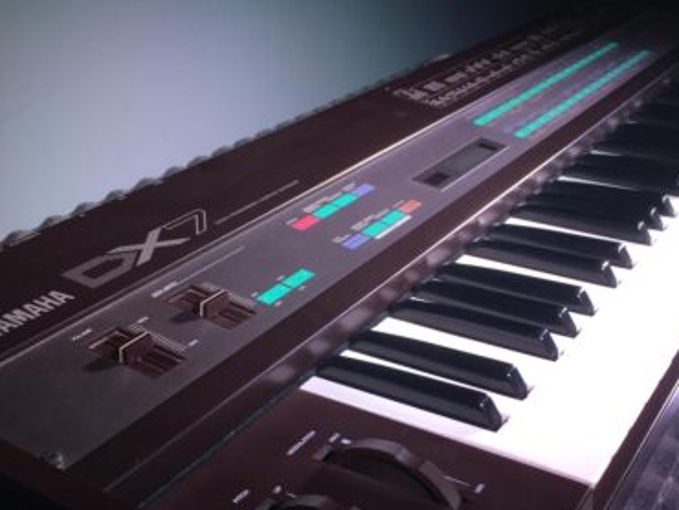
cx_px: 402
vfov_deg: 30.6
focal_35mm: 47
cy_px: 349
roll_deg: -0.8
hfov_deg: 40.3
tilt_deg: -30.1
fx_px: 923
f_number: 2.2
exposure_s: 1/50
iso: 32
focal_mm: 4.15
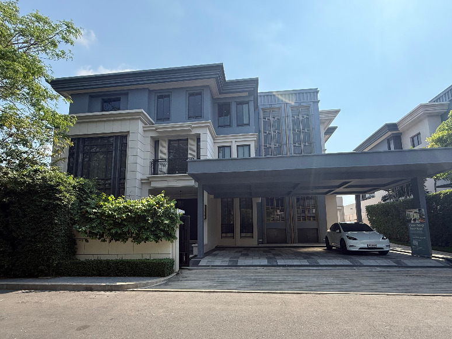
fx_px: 235
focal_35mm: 18
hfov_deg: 87.8
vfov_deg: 71.0
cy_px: 199
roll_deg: -0.7
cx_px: 231
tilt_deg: +8.1
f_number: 2.2
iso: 64
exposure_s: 1/679
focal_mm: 2.22
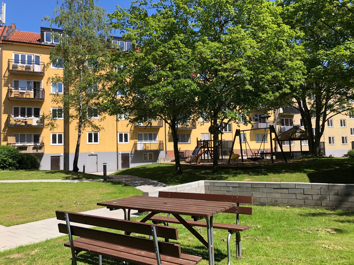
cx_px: 177
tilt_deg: +3.5
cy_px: 132
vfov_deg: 49.7
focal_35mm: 28
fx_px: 286
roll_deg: +1.3
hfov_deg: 63.4
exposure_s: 1/1412
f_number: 1.8
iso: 20
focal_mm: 3.99
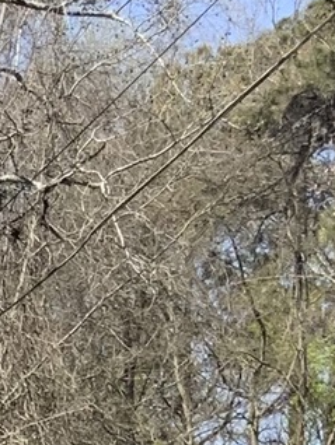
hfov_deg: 6.6
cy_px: 1071
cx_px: -544
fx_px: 2706
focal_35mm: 210
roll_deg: -1.3
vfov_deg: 8.6
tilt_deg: -5.3
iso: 16
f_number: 1.8
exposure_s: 1/869
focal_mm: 3
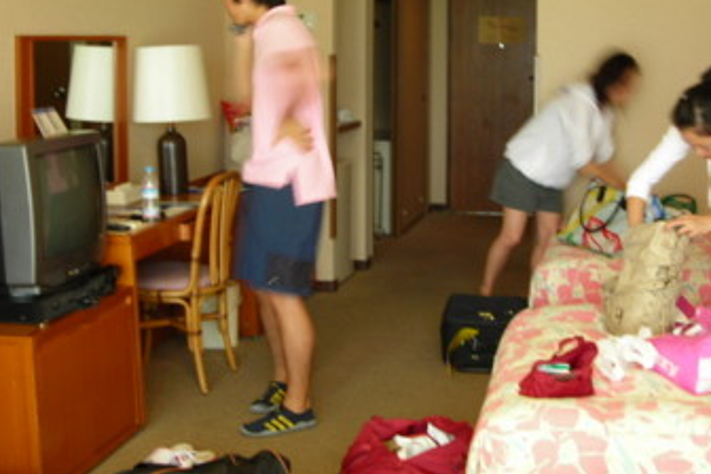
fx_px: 1047
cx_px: 406
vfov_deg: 25.3
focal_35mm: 53
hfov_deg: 37.4
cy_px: 146
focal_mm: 6.3
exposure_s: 1/4.5
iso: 50
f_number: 3.2
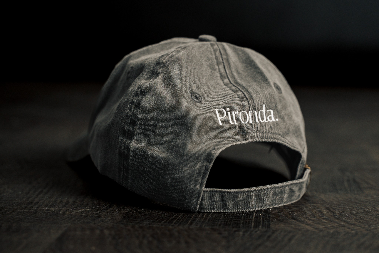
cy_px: 149
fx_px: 618
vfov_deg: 23.1
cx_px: 222
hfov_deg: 34.0
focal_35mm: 59
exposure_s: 1/200
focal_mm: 50
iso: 800
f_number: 3.5
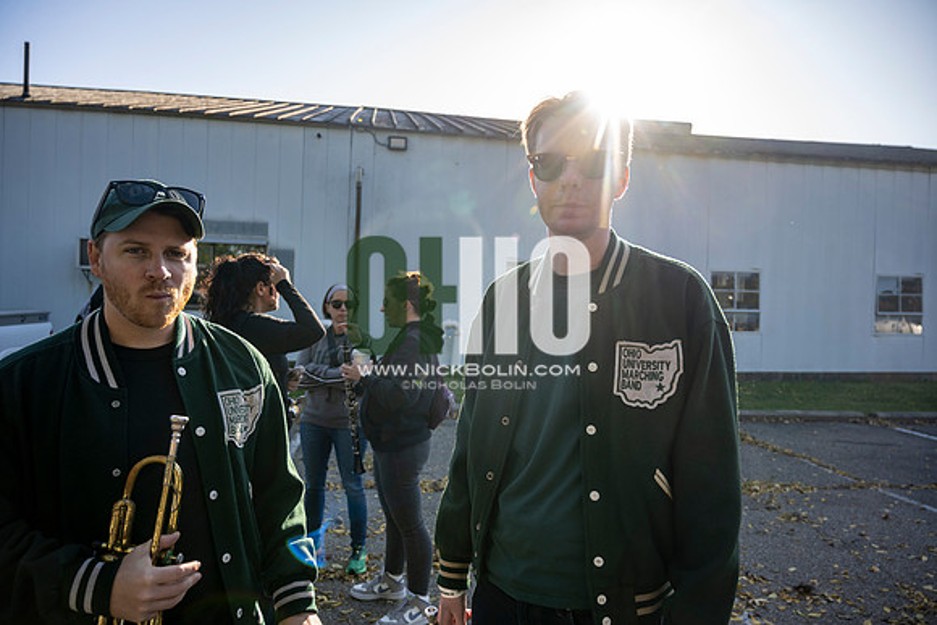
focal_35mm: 24
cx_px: 468
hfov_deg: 73.7
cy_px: 312
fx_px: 625
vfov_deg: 53.2
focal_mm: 24
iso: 125
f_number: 4
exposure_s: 1/500
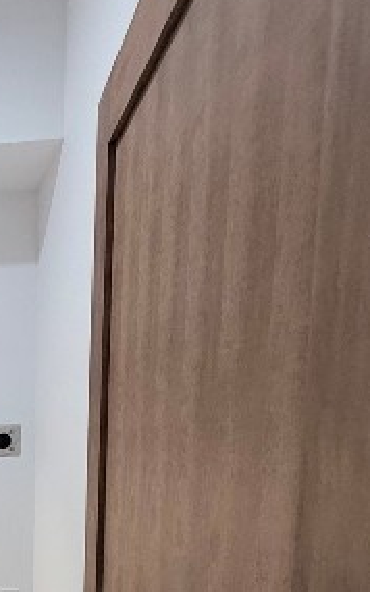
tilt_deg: -6.5
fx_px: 646
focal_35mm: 40
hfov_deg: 24.3
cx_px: -197
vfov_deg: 44.8
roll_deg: +1.4
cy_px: 534
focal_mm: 2.22
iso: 250
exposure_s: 1/120
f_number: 2.2
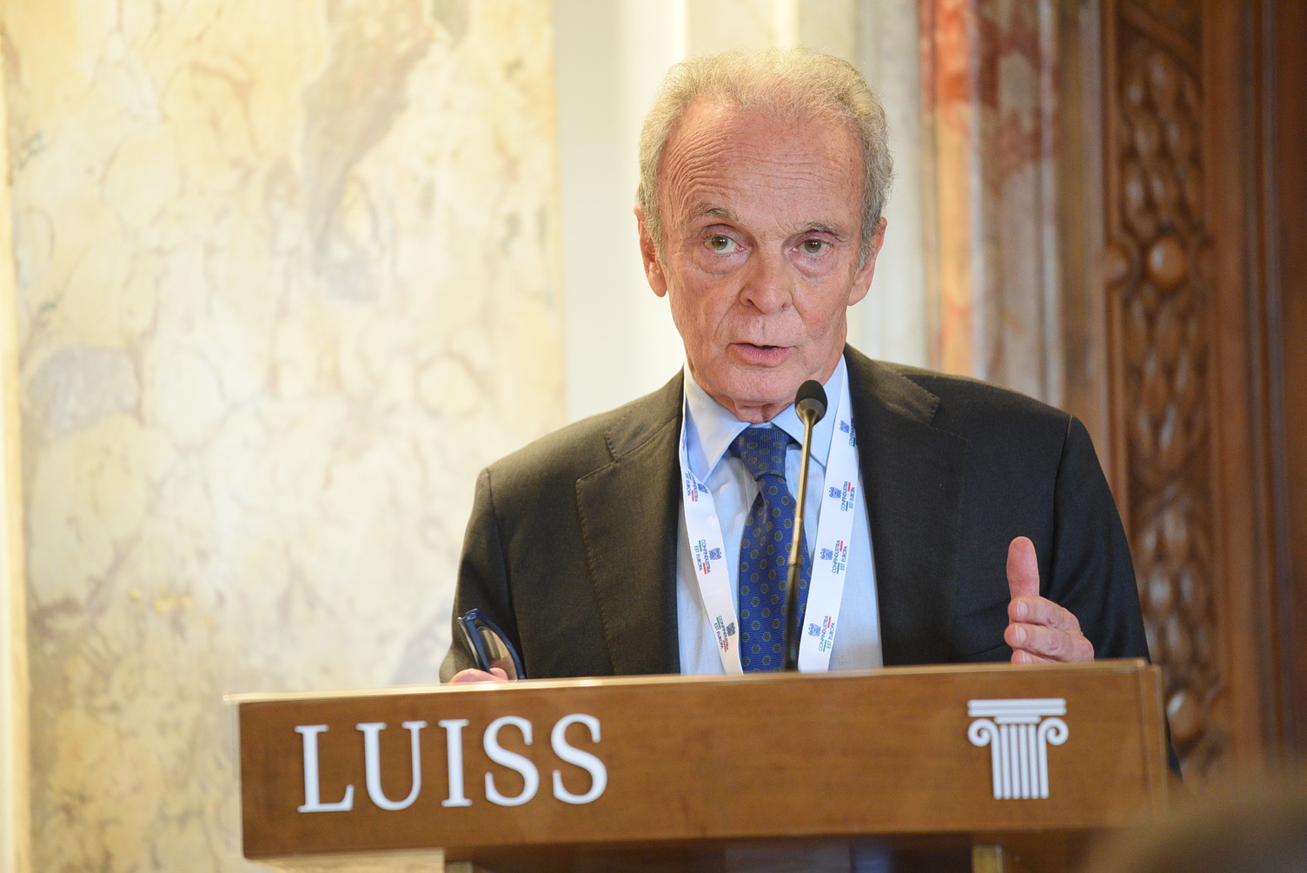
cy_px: 436
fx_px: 6719
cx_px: 654
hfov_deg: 11.1
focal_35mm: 185
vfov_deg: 7.4
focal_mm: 185
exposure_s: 1/200
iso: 4000
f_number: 4
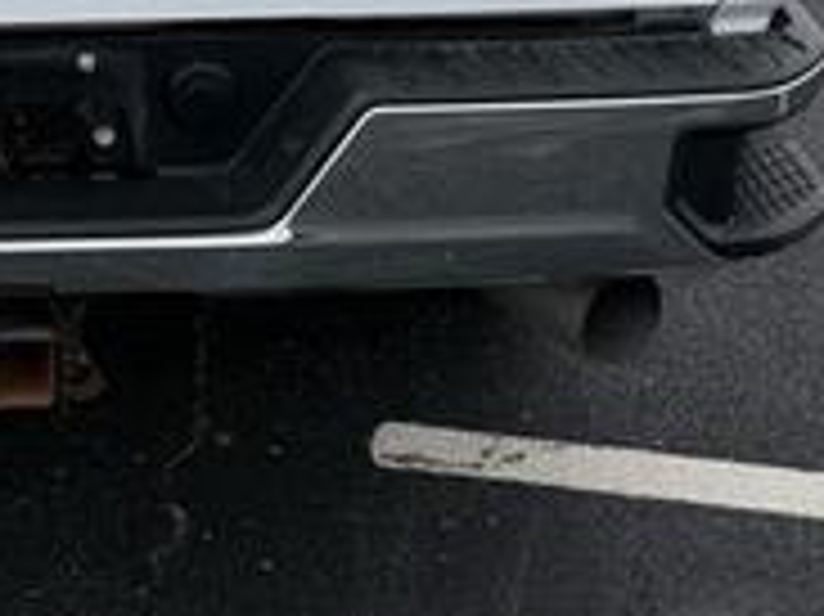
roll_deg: +1.4
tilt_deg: -12.0
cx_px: -41
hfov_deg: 27.4
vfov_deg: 20.3
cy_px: -193
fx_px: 1570
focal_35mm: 66
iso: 80
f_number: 1.78
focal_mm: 6.76
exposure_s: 1/4673
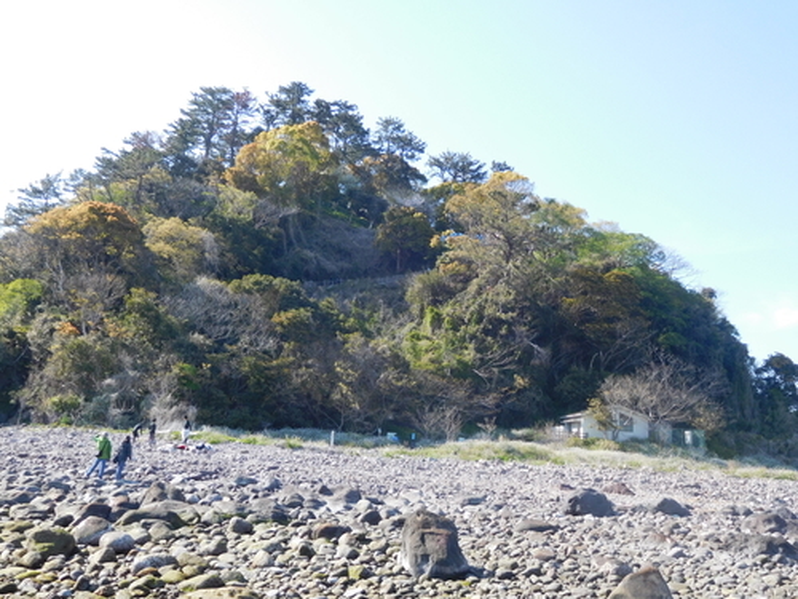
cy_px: 300
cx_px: 399
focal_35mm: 35
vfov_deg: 40.7
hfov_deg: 52.6
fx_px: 807
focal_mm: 6.2
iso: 125
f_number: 3.8
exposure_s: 1/320
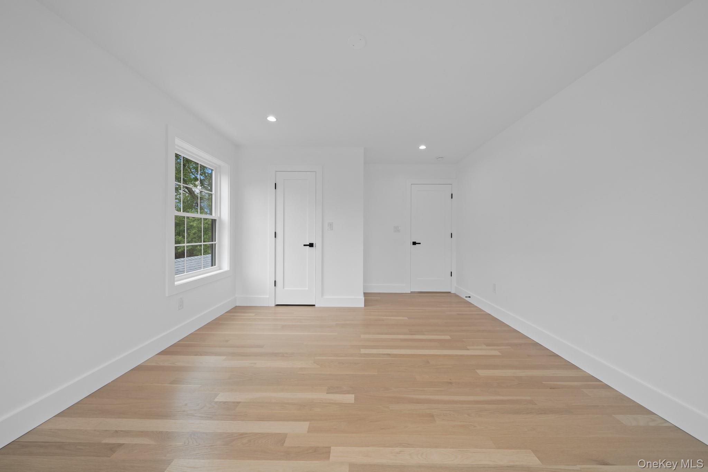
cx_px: 354
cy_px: 236
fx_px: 236
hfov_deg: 112.6
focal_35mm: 12
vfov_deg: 90.0
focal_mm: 12
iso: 250
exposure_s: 1/15
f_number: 8
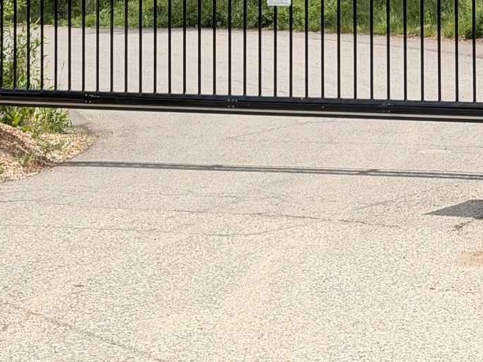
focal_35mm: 145
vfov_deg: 10.0
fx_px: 2022
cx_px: 180
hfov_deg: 13.6
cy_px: -113
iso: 64
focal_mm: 6.76
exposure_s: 1/4098
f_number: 1.78
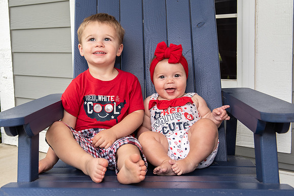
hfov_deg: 38.5
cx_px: 92
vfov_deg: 26.6
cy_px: 82
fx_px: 414
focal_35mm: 51
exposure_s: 1/100
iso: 400
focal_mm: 36
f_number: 5.6
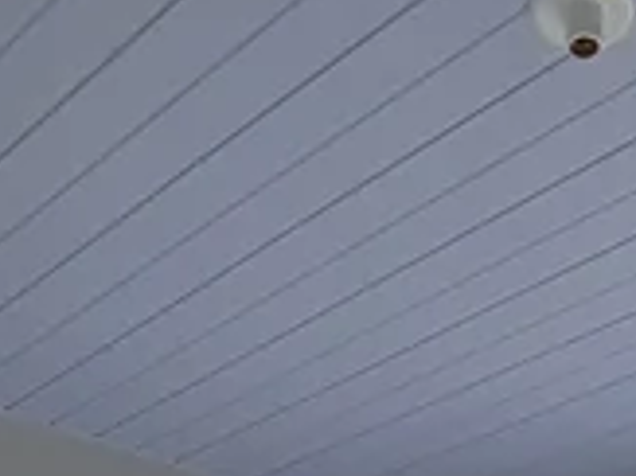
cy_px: 1118
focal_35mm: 66
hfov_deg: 28.1
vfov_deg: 14.8
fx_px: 1212
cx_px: 589
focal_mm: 1.74
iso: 50
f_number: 2.2
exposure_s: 1/129
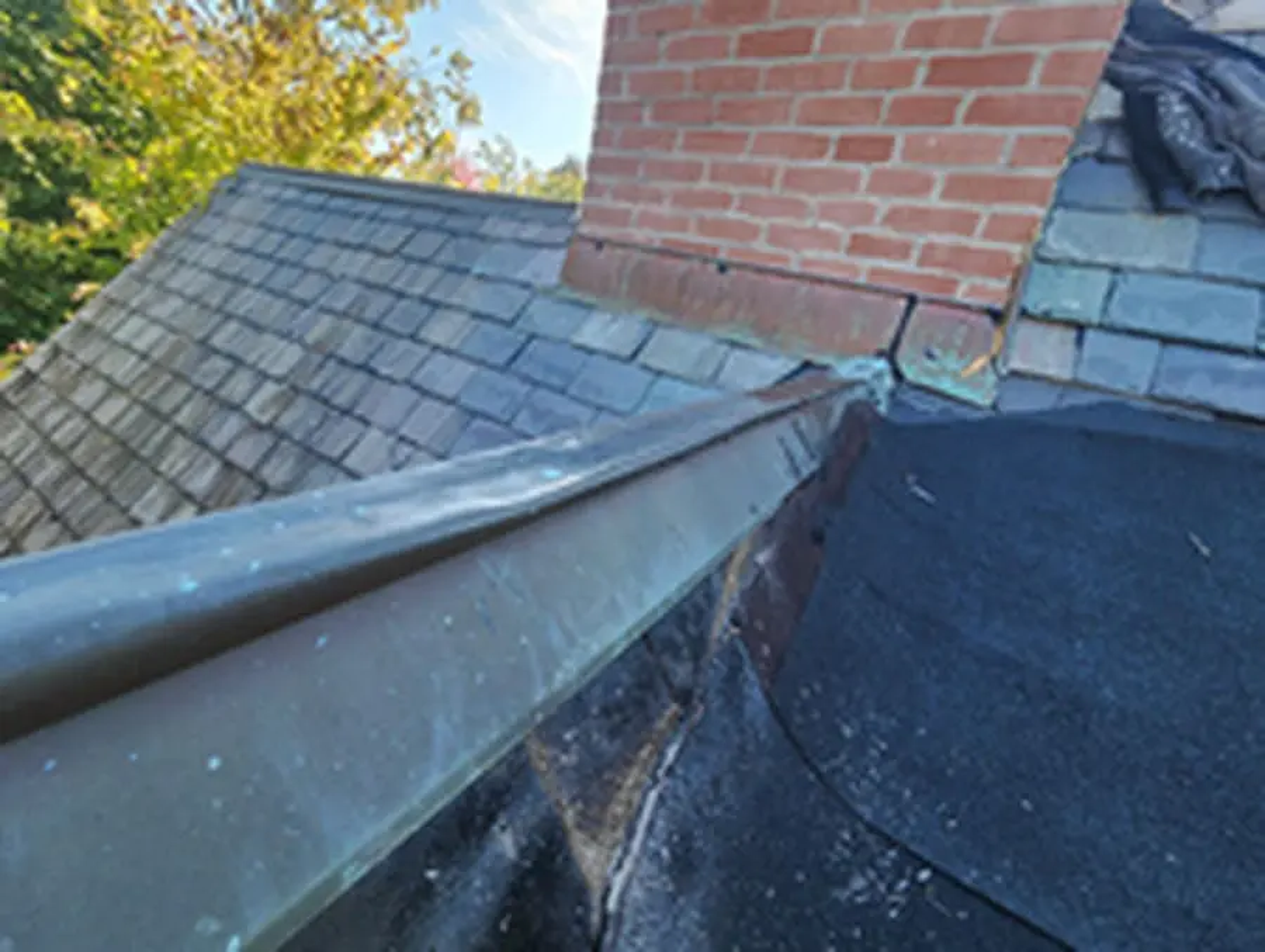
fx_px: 476
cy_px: 476
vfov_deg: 90.0
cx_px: 632
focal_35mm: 13
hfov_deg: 106.1
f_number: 2.2
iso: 50
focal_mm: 2.2
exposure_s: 1/120
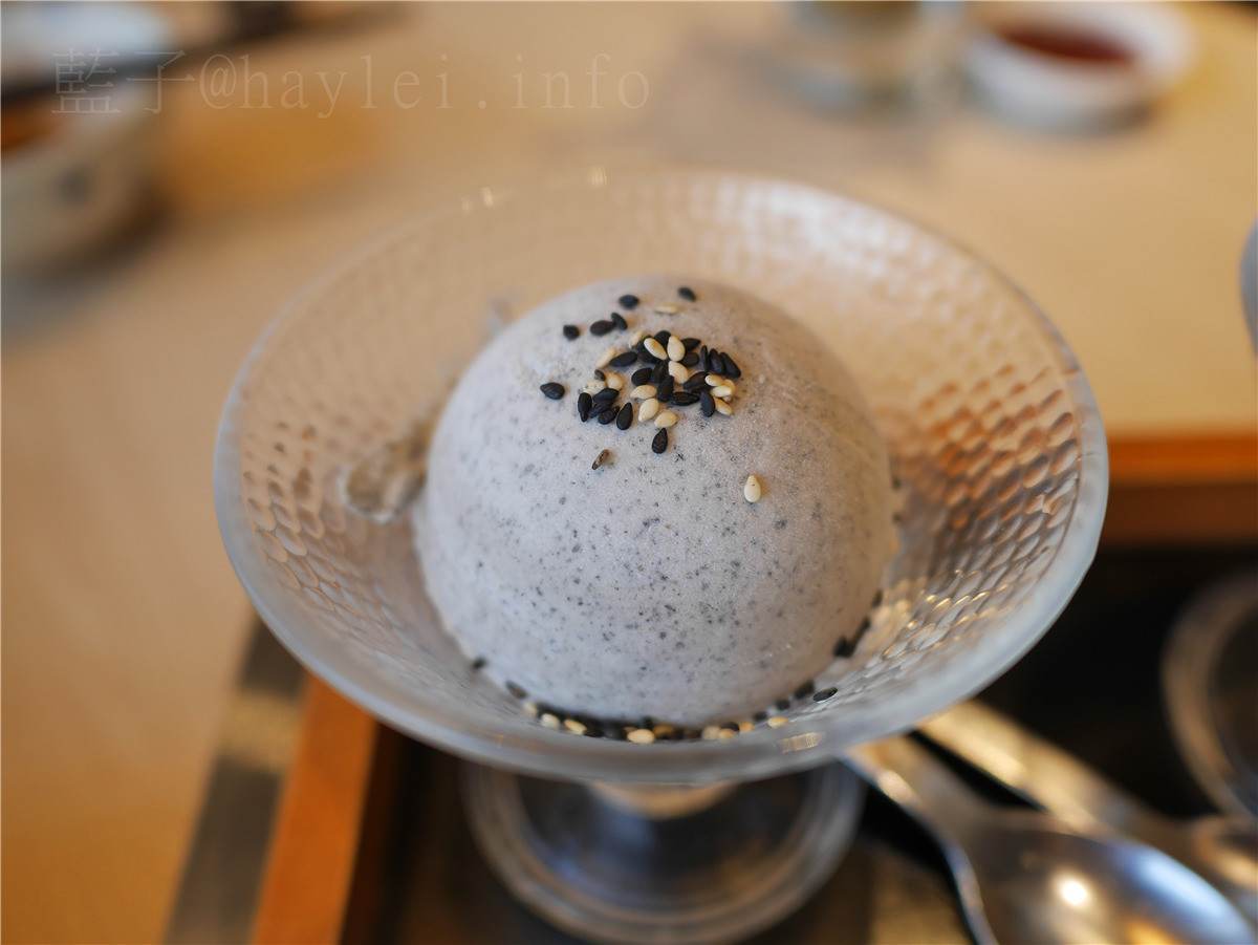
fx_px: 1091
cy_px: 472
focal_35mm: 30
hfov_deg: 59.9
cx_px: 629
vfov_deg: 46.8
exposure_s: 1/125
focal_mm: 15
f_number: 2
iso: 200
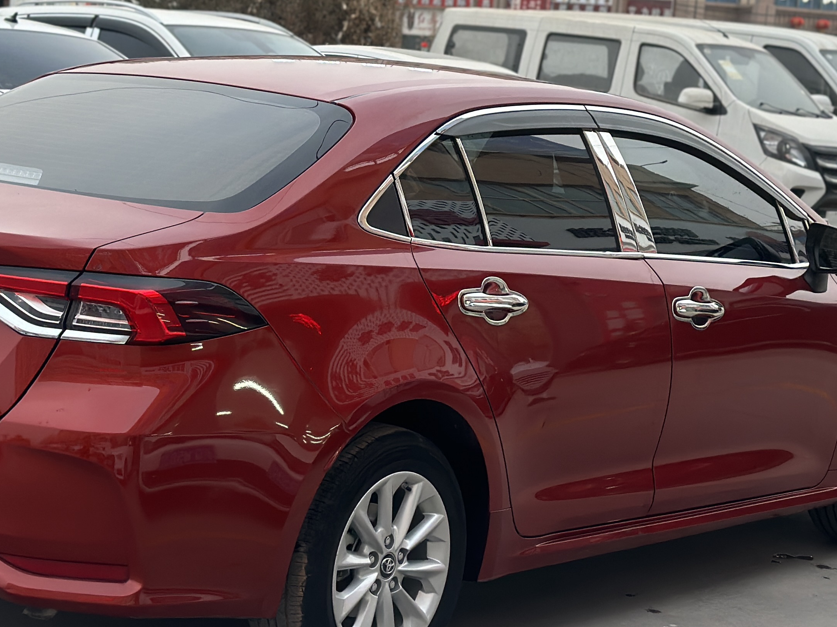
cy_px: 175
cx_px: 327
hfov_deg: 22.0
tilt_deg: -4.3
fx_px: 2152
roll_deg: -5.1
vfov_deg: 16.5
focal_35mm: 89
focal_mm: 6.86
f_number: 1.78
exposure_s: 1/172
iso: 100
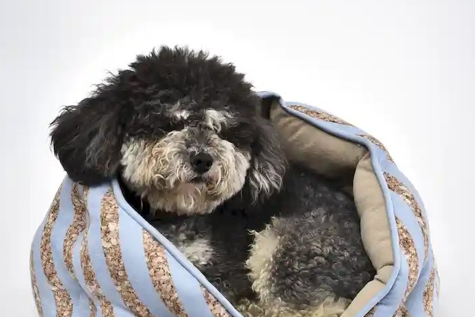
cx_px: 225
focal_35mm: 71
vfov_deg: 19.2
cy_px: 198
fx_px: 937
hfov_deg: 28.4
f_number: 11
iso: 250
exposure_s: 1/125
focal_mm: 50
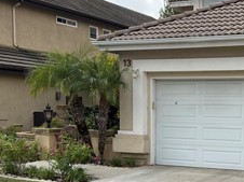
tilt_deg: -3.8
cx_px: 225
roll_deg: -1.4
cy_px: 156
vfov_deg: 21.2
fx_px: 479
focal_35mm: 68
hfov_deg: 27.5
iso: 100
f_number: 1.78
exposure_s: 1/3584
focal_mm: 6.76
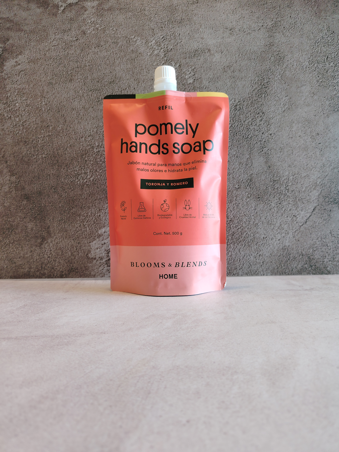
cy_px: 226
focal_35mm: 24
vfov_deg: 71.6
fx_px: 313
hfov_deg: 56.8
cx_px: 170
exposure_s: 1/60
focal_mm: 5.25
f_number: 1.75
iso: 422
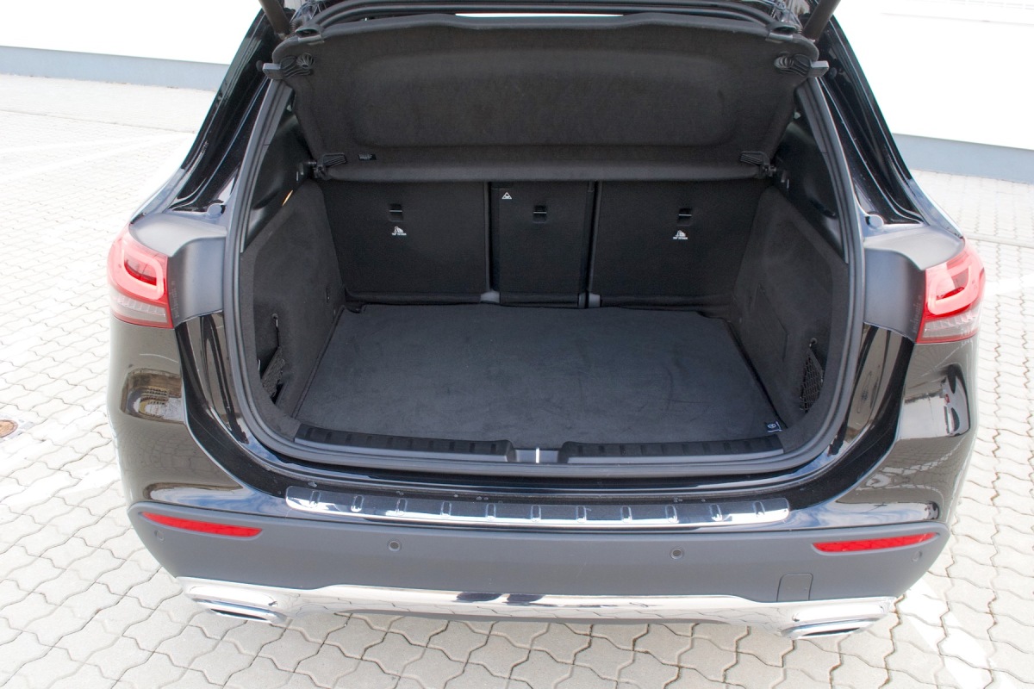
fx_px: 862
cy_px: 344
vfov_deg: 43.6
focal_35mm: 30
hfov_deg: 61.9
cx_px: 517
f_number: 8
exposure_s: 1/60
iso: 500
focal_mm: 20
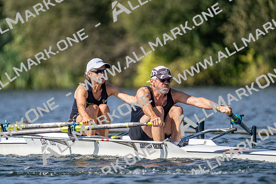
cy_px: 92
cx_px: 138
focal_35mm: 600
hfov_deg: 3.4
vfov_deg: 2.3
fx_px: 4601
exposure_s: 1/2000
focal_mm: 600
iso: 320
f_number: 6.3
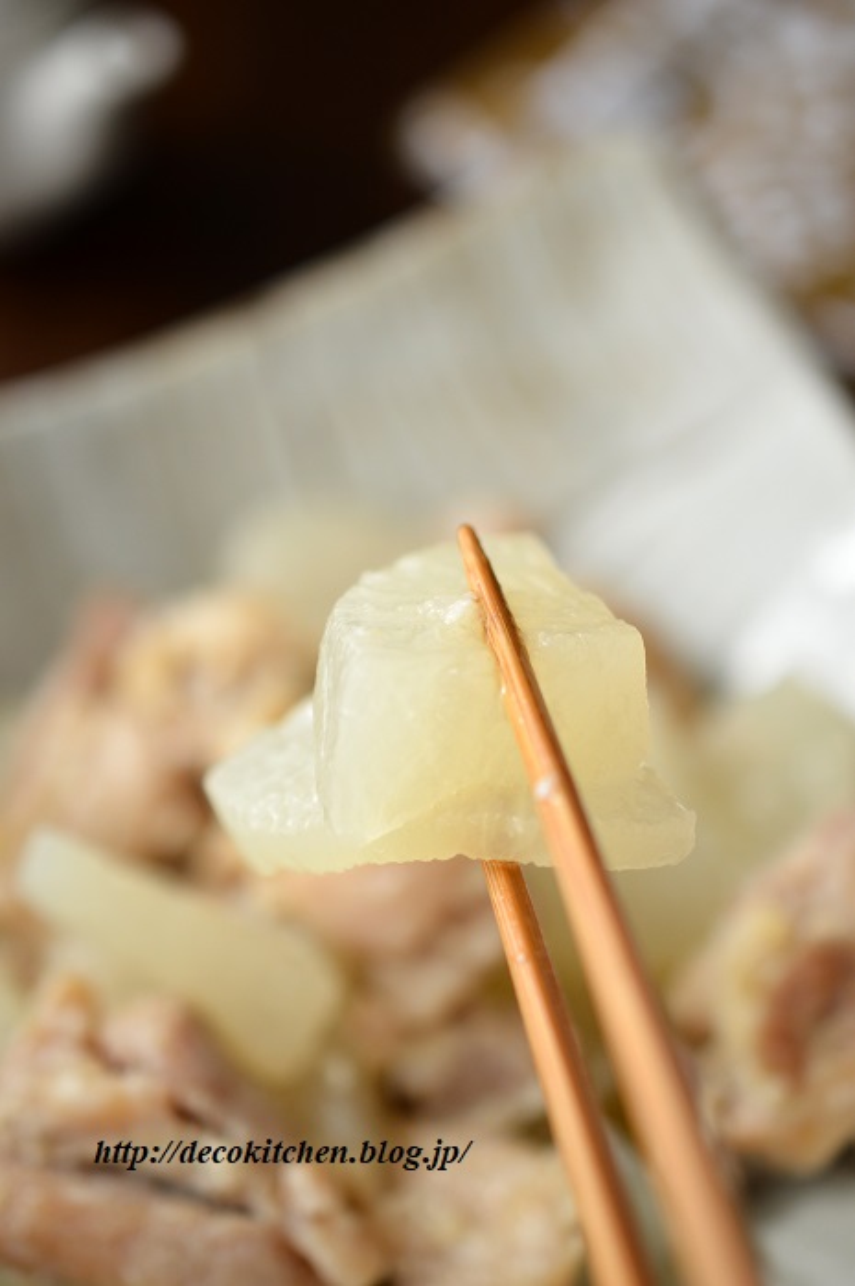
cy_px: 643
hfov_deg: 22.6
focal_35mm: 60
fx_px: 2143
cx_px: 428
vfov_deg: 33.4
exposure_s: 1/640
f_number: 3.2
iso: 200
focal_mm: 40
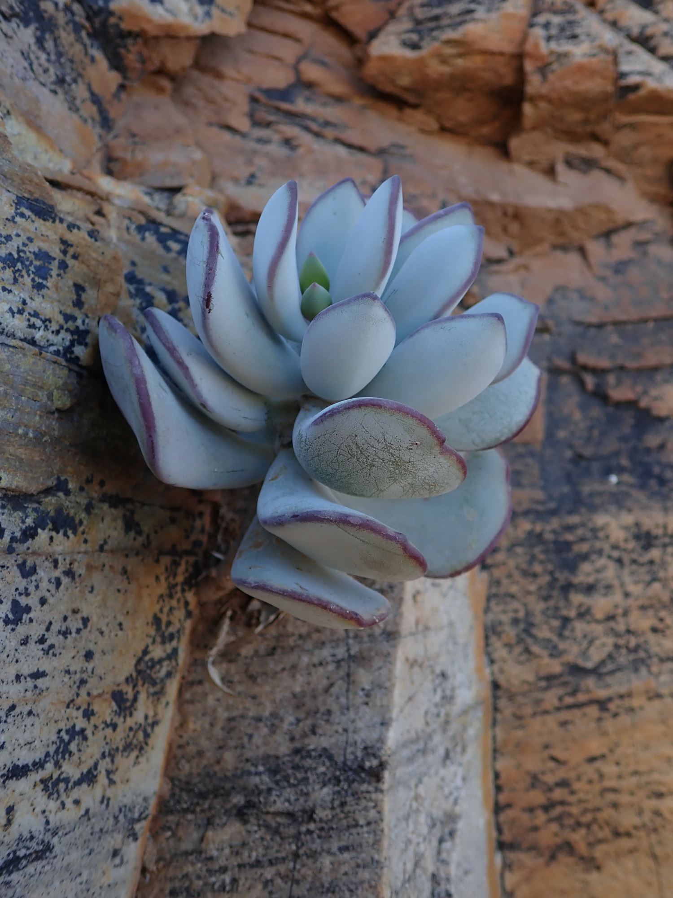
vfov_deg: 60.0
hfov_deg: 46.8
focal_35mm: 30
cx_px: 336
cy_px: 449
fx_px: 778
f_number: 2.3
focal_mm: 5.5
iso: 100
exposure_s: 1/200
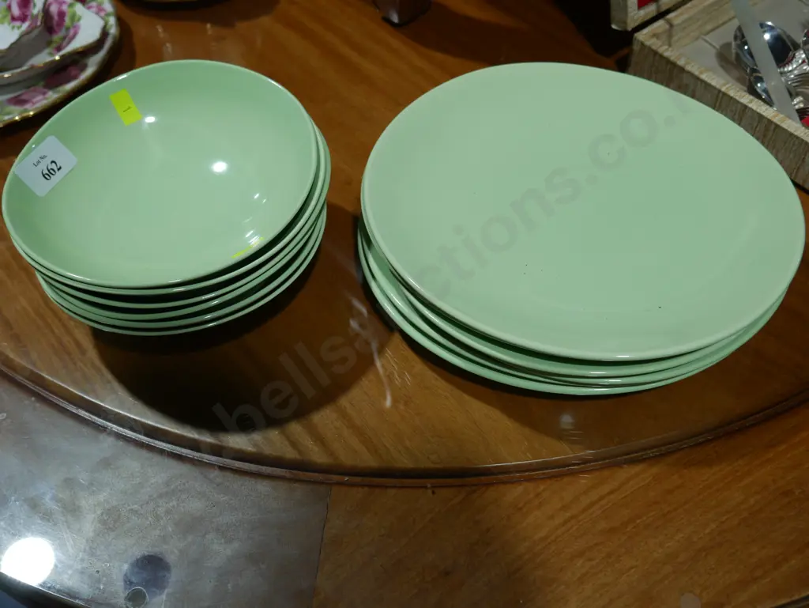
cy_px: 304
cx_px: 404
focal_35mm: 40
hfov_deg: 46.8
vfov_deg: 36.0
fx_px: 935
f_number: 4.4
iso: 200
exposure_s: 1/125
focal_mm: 20
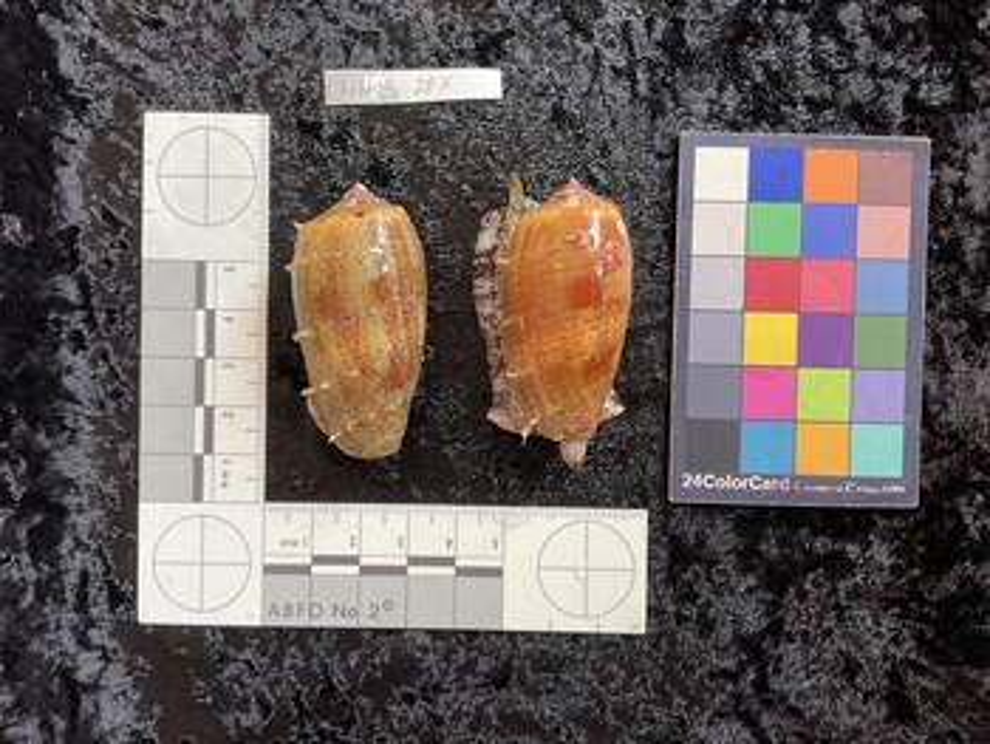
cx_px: 495
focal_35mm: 29
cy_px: 372
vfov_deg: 48.3
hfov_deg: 61.6
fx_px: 830
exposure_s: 1/60
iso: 40
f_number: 1.8
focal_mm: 3
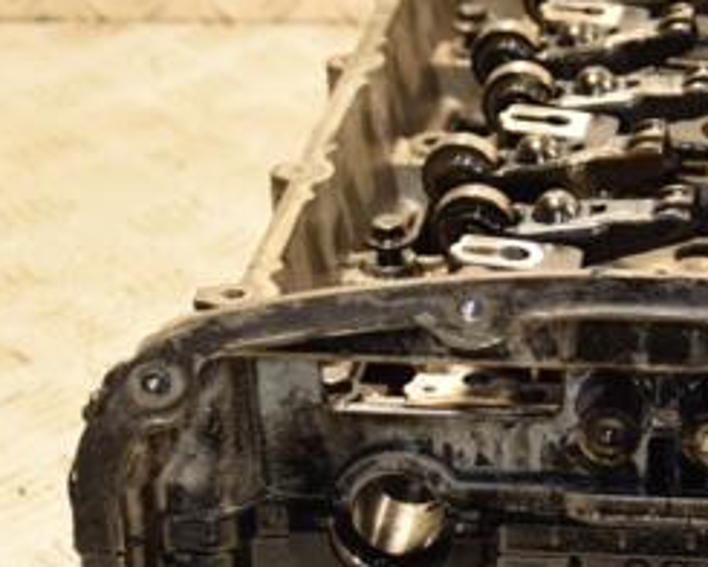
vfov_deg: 11.2
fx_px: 2892
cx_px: 624
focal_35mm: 138
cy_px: 385
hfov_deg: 13.8
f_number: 4.8
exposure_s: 1/100
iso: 800
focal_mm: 40
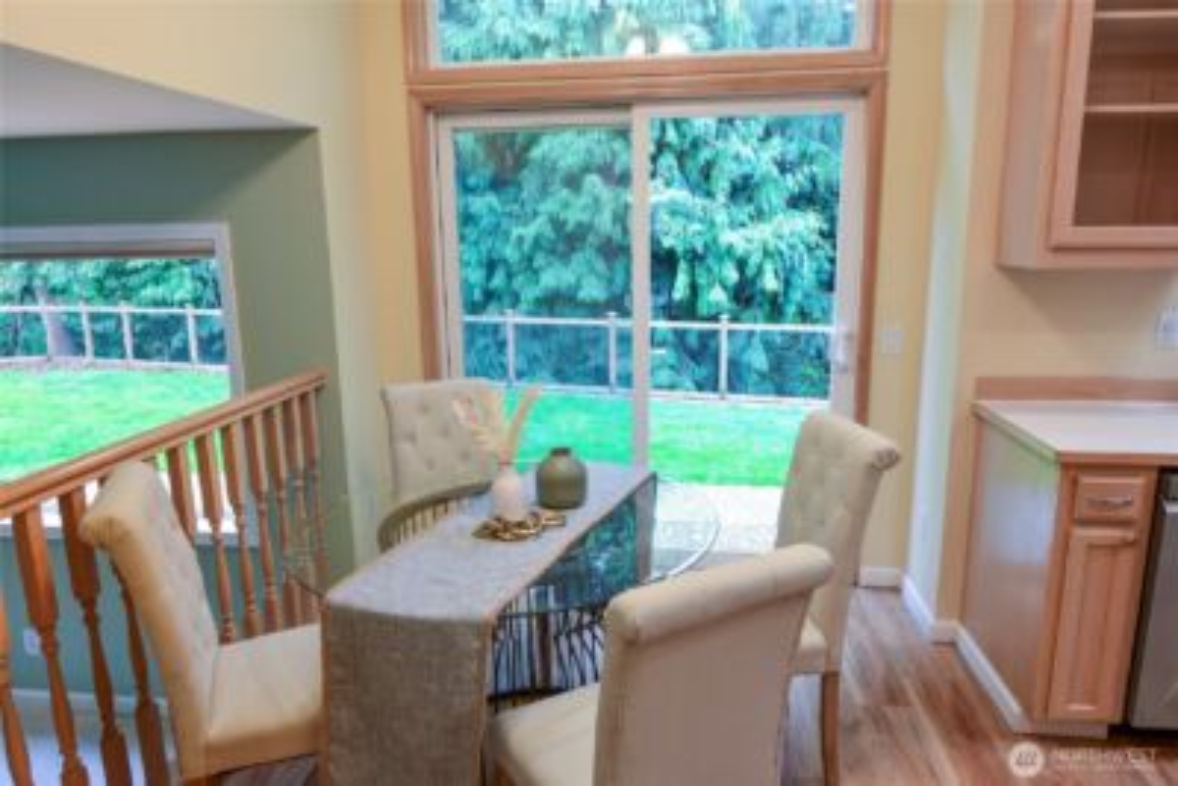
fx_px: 736
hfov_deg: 77.3
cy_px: 393
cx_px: 589
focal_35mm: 22
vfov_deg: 56.2
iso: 125
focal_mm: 15
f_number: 13
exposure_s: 1/2
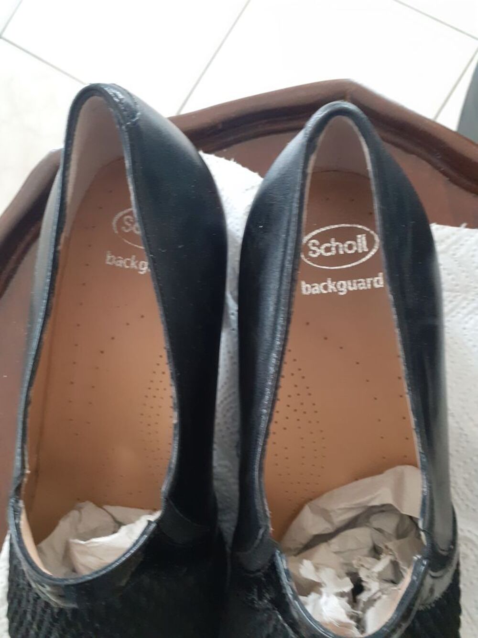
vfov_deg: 65.3
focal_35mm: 27
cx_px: 239
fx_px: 497
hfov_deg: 51.4
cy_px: 319
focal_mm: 3.6
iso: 250
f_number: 1.9
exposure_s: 1/25
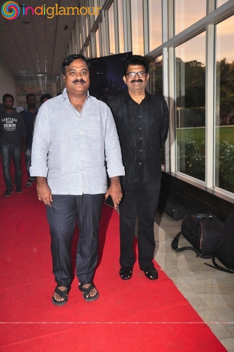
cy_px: 176
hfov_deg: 36.8
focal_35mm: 36
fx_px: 352
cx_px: 117
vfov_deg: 53.2
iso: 3200
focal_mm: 24
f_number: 4.5
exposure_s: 1/125
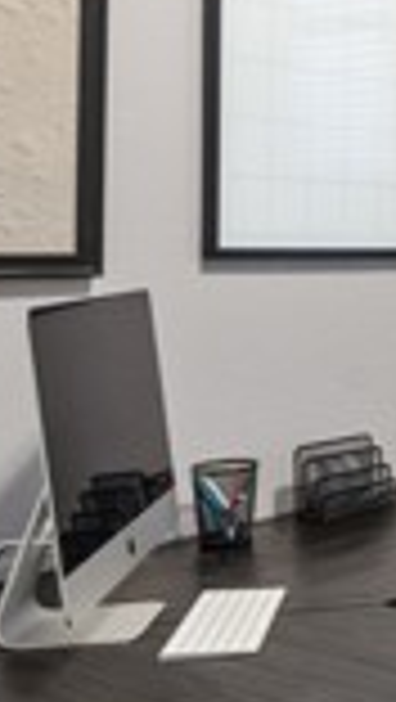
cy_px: 317
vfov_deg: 34.8
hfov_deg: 15.8
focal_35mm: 60
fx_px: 1118
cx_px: 796
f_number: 8
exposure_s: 1/1.25
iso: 500
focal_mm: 14
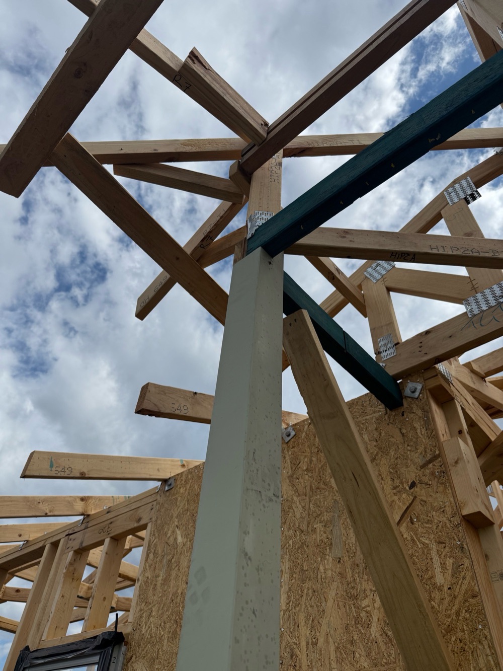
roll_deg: -8.0
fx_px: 465
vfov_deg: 71.6
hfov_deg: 56.8
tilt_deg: +44.3
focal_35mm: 24
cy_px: 336
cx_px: 252
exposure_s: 1/11905
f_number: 1.78
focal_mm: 6.76
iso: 100
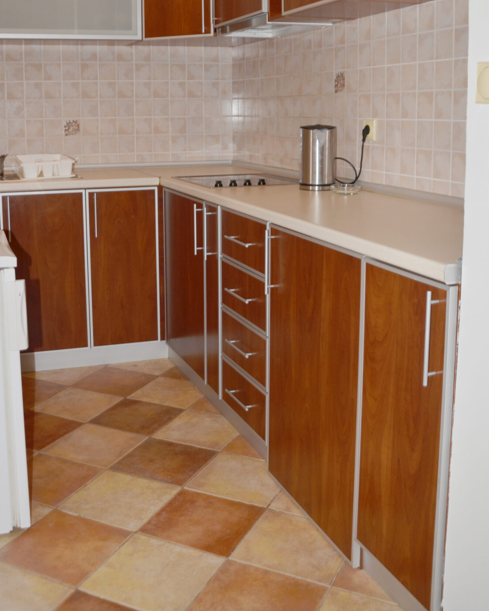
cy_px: 197
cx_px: 193
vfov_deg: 46.0
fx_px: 706
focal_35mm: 39
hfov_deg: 38.1
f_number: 3.5
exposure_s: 1/60
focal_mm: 18
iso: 125
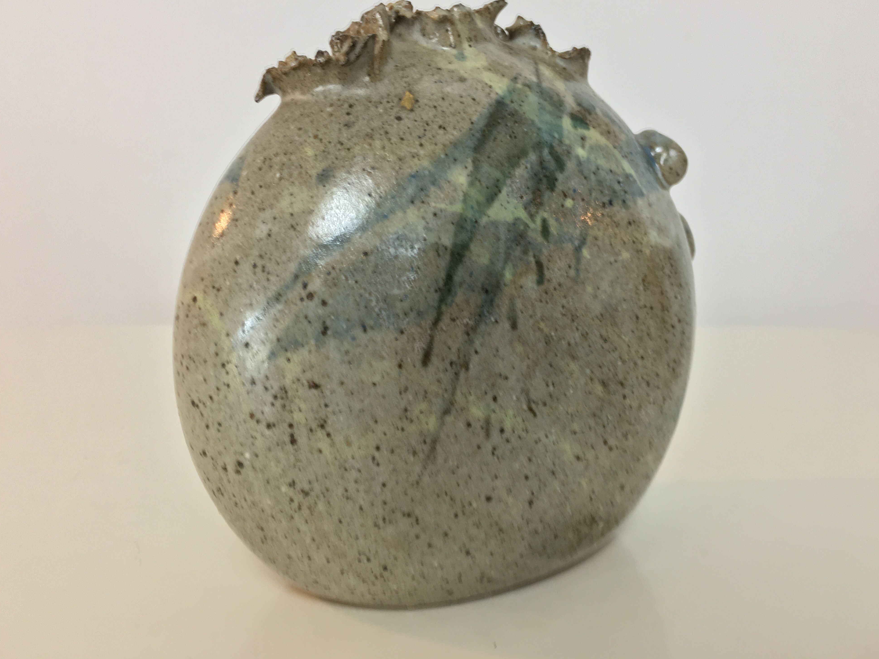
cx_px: 438
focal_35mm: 30
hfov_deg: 60.0
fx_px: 762
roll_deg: +0.4
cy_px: 323
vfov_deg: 46.8
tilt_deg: -10.9
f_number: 2.2
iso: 40
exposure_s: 1/33
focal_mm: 4.15
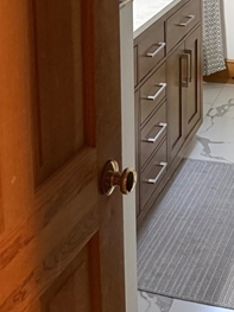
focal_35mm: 70
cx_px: 214
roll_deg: +0.1
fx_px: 631
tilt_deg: -10.1
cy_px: -58
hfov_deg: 20.5
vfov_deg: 25.1
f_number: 1.78
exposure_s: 1/60
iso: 500
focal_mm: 6.76
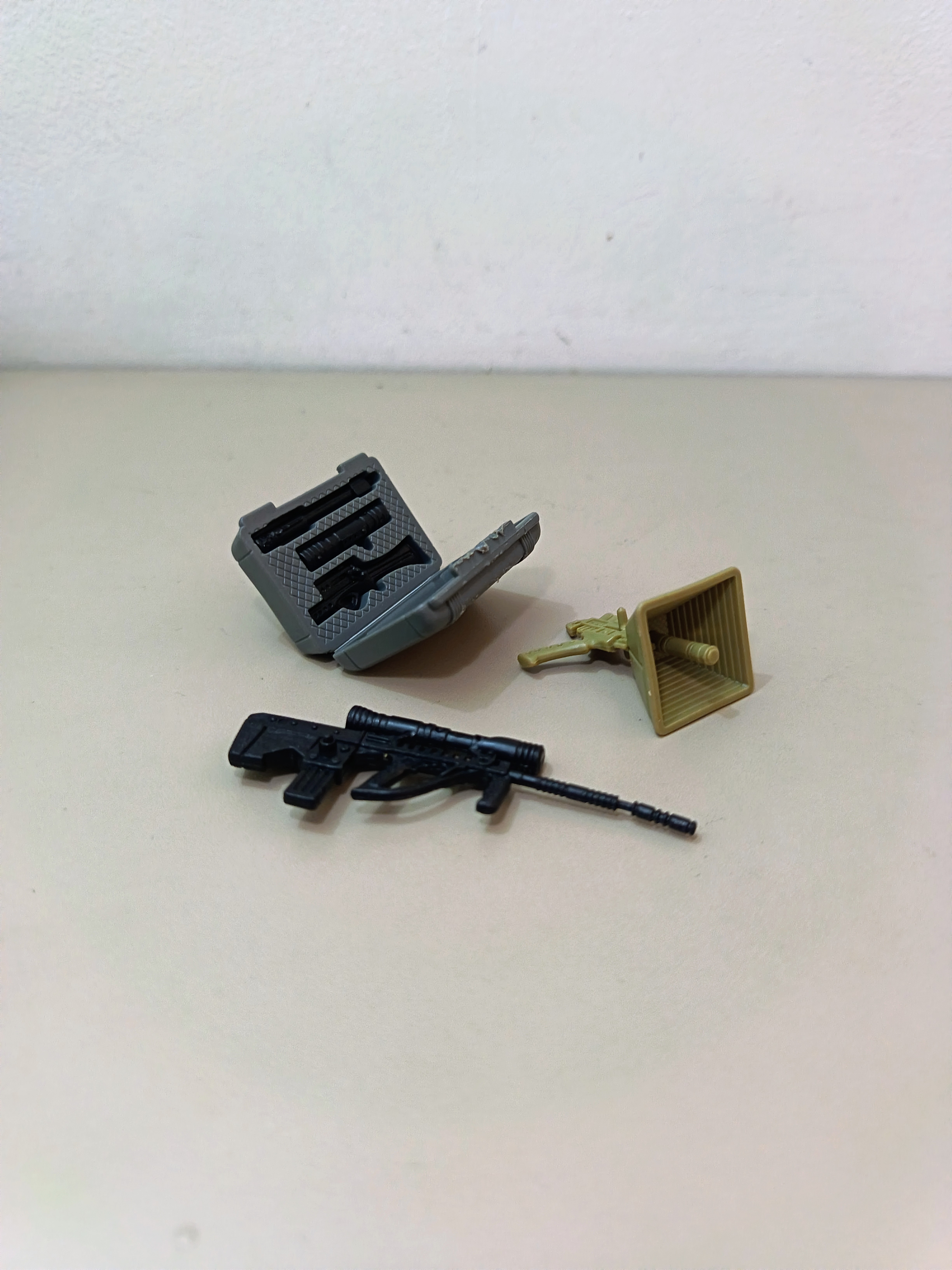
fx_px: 880
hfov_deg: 56.8
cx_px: 476
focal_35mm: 24
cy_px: 635
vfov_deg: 71.6
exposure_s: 1/33.3
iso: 2659
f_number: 1.75
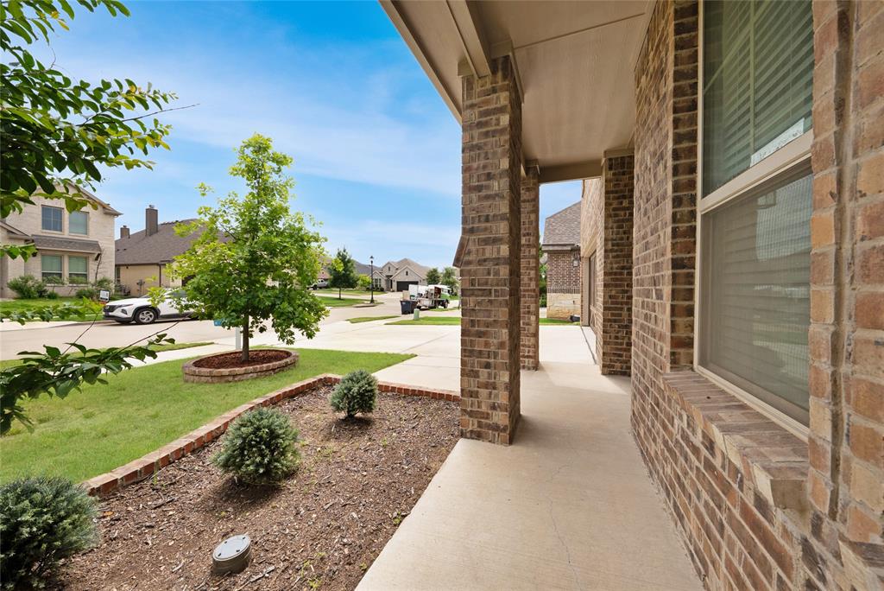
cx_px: 442
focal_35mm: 12
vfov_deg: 90.1
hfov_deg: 112.6
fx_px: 295
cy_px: 296
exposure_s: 1/160
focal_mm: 12
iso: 100
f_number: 9
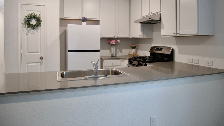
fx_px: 160
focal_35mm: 27
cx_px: 115
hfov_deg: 69.8
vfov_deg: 42.4
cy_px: 44
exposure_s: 1/60
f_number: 3.5
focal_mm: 12
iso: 500
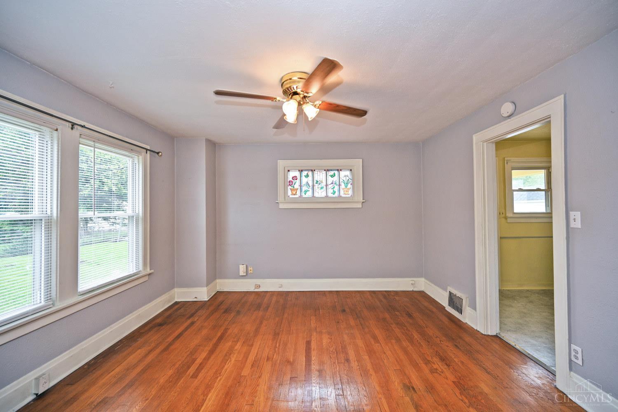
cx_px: 309
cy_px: 206
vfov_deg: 81.2
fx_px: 240
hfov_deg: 104.3
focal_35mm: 14
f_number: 4.5
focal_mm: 14
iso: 200
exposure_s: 1/80
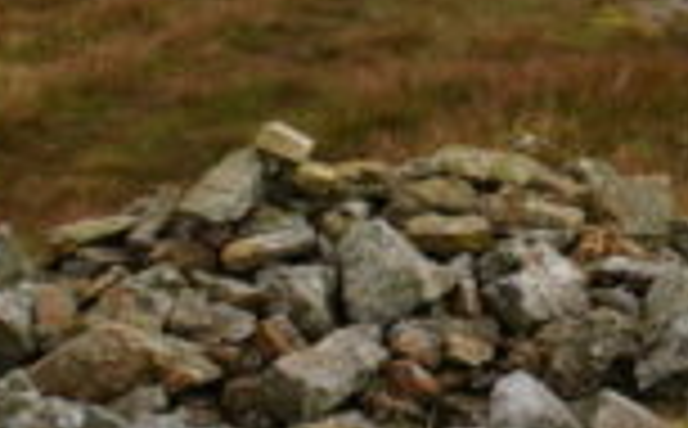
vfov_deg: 7.8
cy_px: -191
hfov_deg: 10.5
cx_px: 1803
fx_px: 3069
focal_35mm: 164
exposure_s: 1/320
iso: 100
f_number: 5
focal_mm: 16
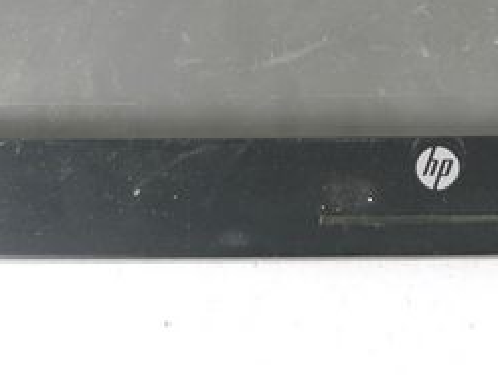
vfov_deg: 15.4
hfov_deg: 21.1
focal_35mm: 91
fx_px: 1310
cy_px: -130
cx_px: 449
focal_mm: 14
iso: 160
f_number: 3.5
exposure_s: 1/80
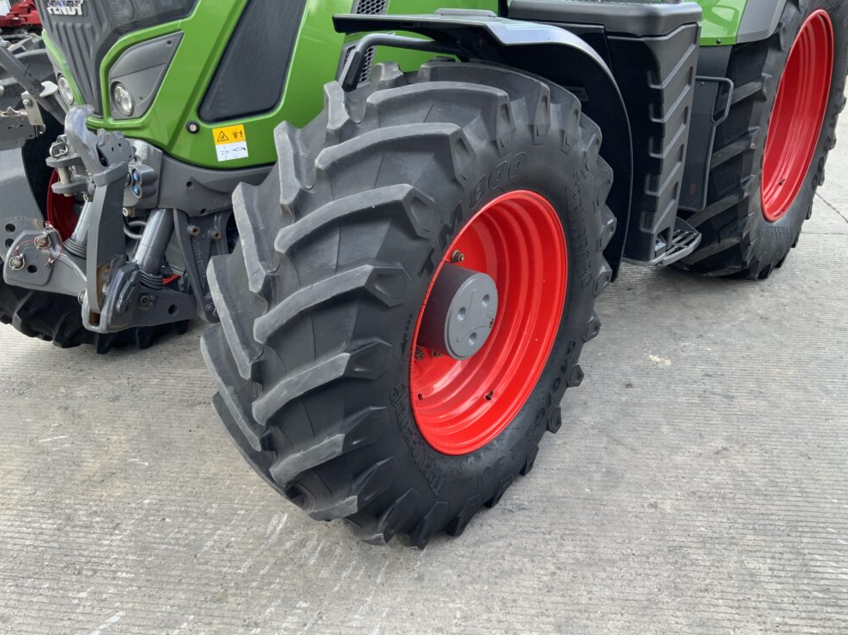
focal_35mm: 30
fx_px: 735
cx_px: 434
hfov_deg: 60.0
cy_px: 311
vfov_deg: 46.8
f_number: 1.8
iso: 20
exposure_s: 1/122
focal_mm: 3
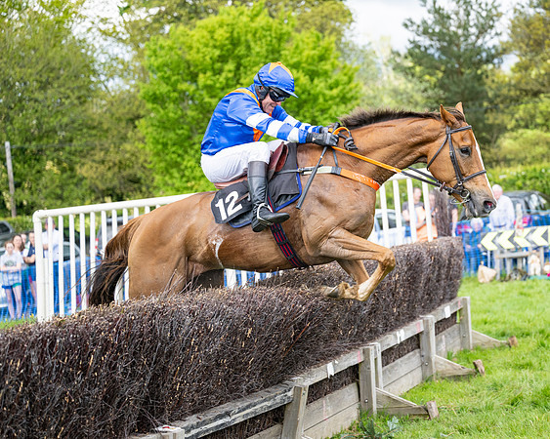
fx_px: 1283
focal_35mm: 79
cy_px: 220
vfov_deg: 19.4
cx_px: 330
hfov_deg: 24.2
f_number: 2.8
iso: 400
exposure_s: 1/2000
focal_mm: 70
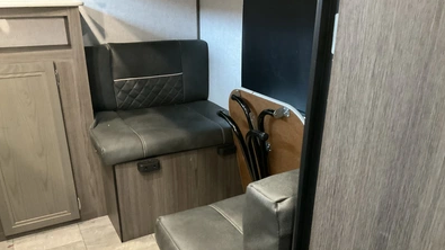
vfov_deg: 36.3
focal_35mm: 32
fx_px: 378
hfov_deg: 61.0
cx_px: 224
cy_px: 164
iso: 500
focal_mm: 3
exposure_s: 1/30
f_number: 1.8
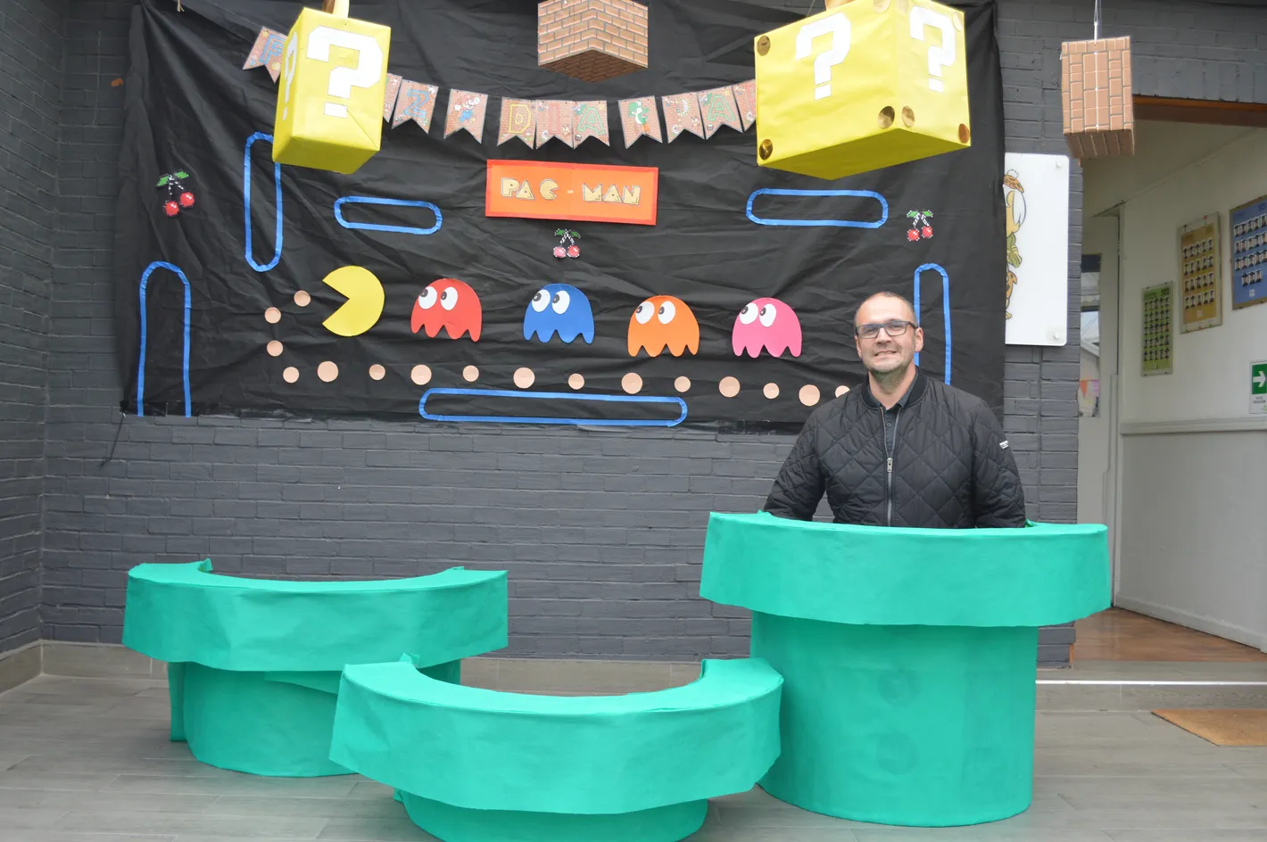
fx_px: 1160
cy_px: 421
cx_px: 634
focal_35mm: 33
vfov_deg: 39.9
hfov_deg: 57.3
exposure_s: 1/80
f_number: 4.5
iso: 400
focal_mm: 22
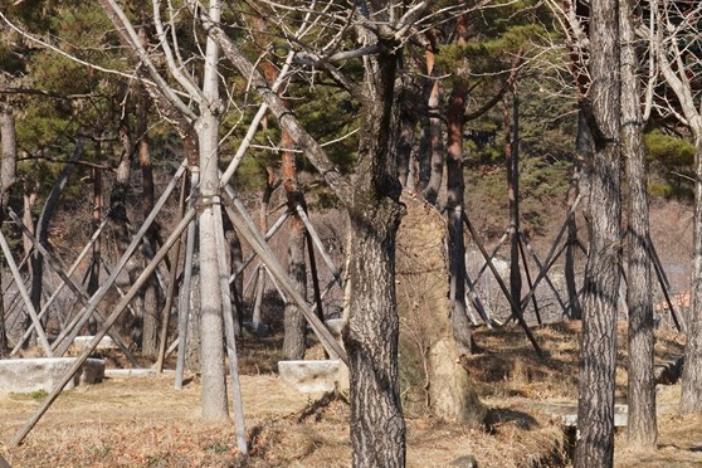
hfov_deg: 12.8
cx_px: 959
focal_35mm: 154
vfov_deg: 8.9
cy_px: 215
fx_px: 3003
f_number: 22
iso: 400
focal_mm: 43
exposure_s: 1/100
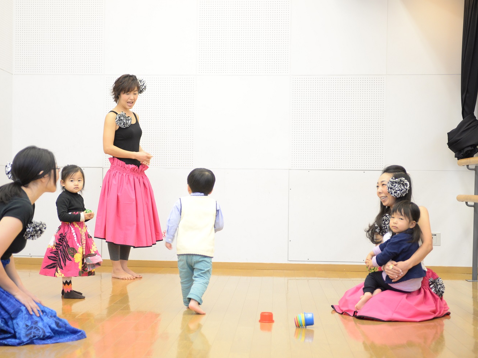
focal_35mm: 57
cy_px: 180
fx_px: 787
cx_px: 212
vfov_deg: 25.7
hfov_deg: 33.7
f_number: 2.8
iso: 1000
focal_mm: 52
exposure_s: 1/125
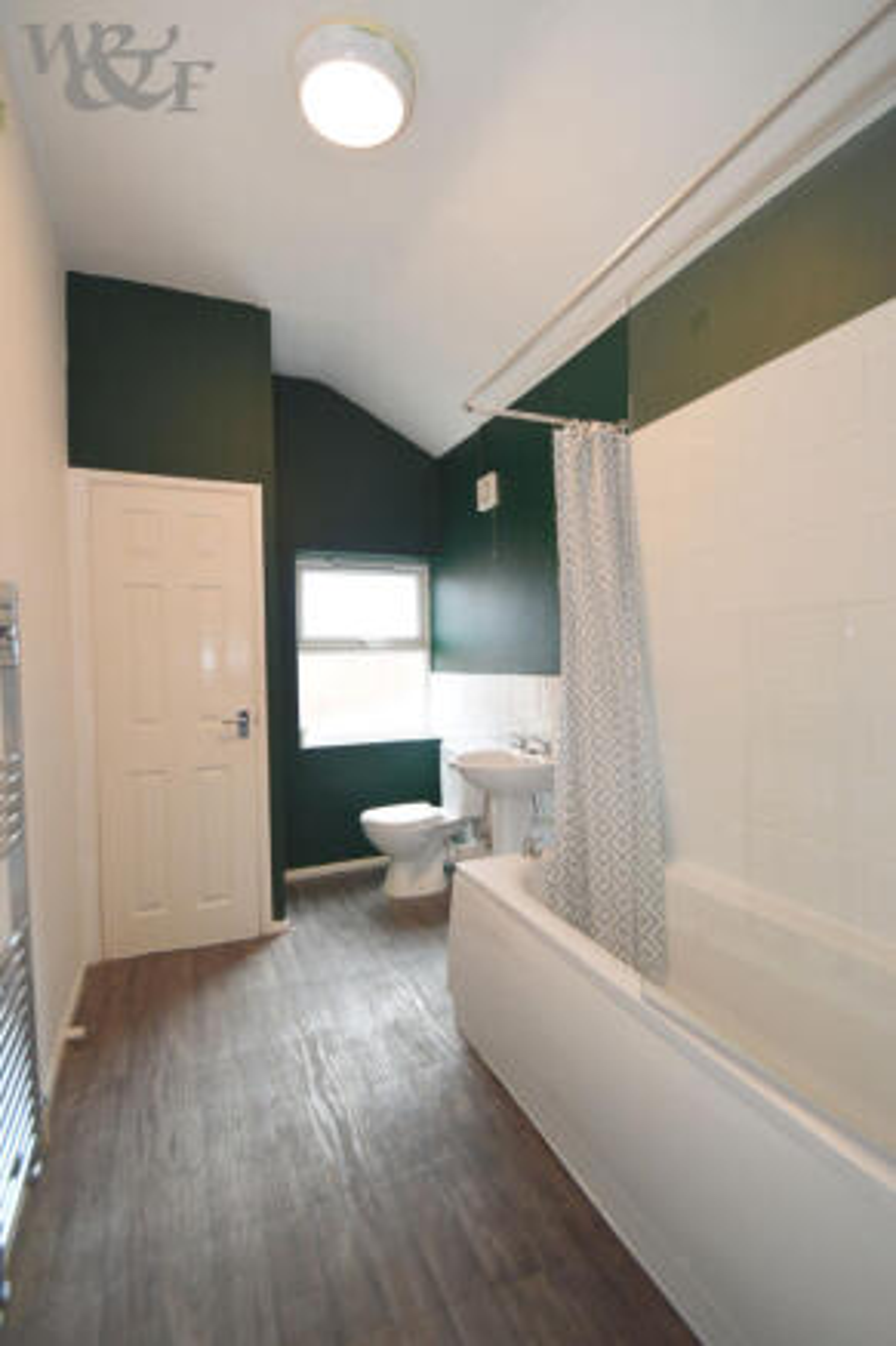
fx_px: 560
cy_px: 673
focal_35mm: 15
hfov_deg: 77.3
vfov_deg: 100.4
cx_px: 448
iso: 400
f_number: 4
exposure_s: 1/60
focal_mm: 10
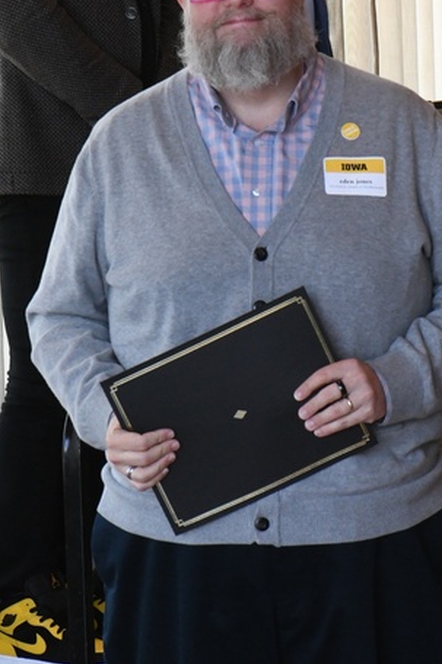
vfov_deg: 7.7
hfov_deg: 5.2
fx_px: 4902
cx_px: 249
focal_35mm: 266
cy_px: 333
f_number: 20
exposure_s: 1/100
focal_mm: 105
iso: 4000
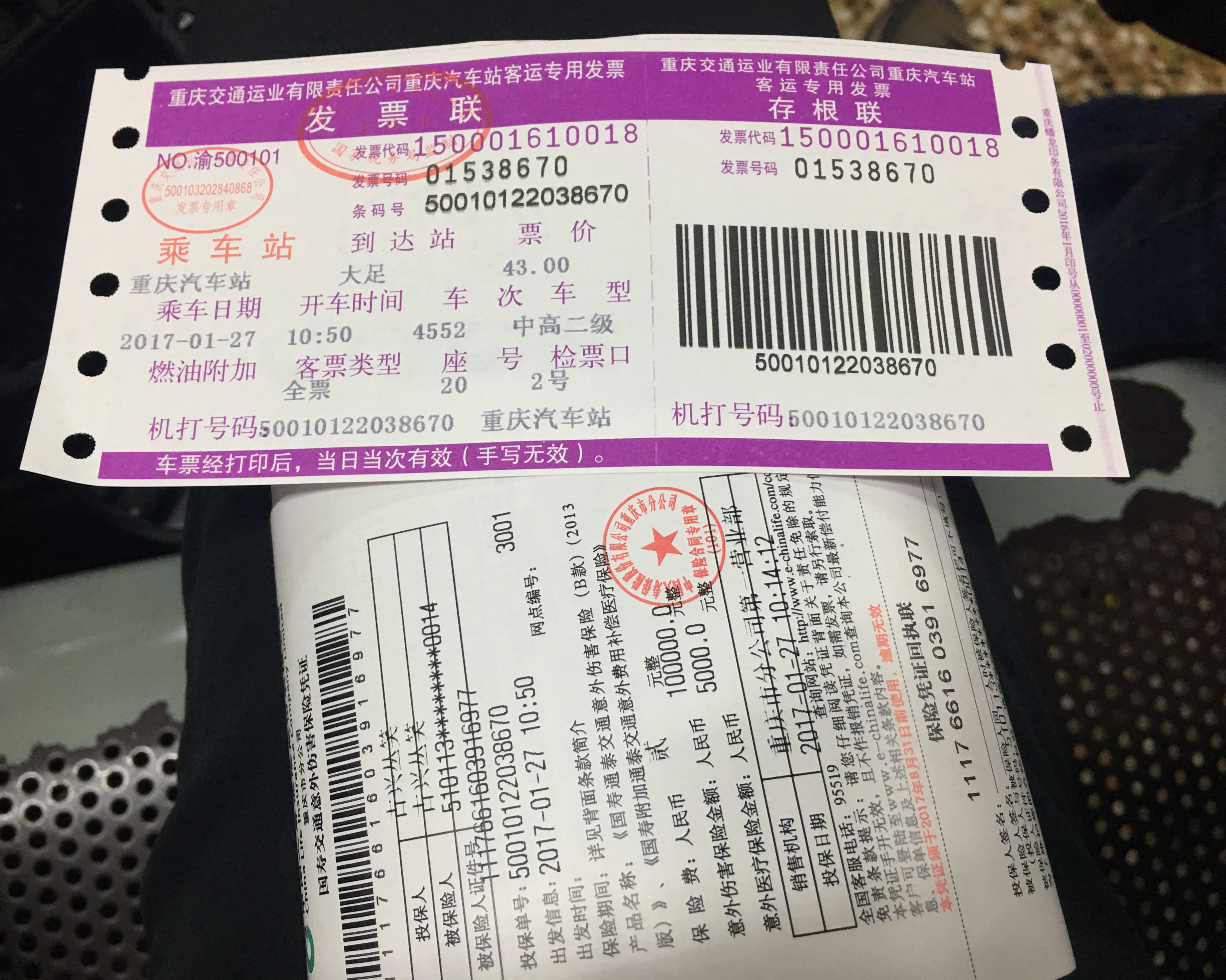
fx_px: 1125
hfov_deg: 57.1
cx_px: 569
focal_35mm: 31
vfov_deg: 47.1
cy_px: 485
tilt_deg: -70.4
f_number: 2.2
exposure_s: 1/17
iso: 50
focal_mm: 4.15
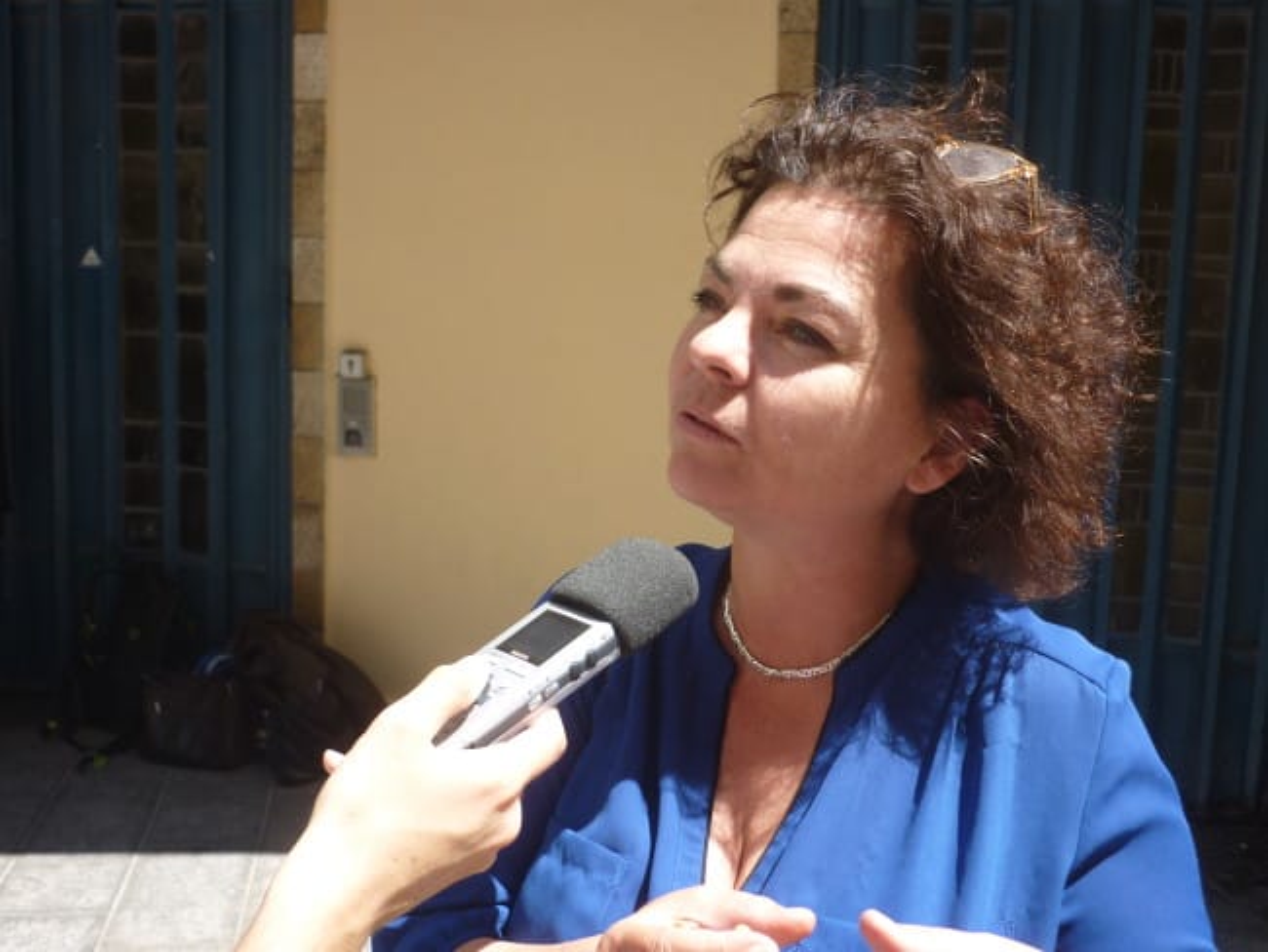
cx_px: 634
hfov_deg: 44.8
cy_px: 476
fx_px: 1539
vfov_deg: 34.4
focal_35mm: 42
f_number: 3
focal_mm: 6.9
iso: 80
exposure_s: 1/400
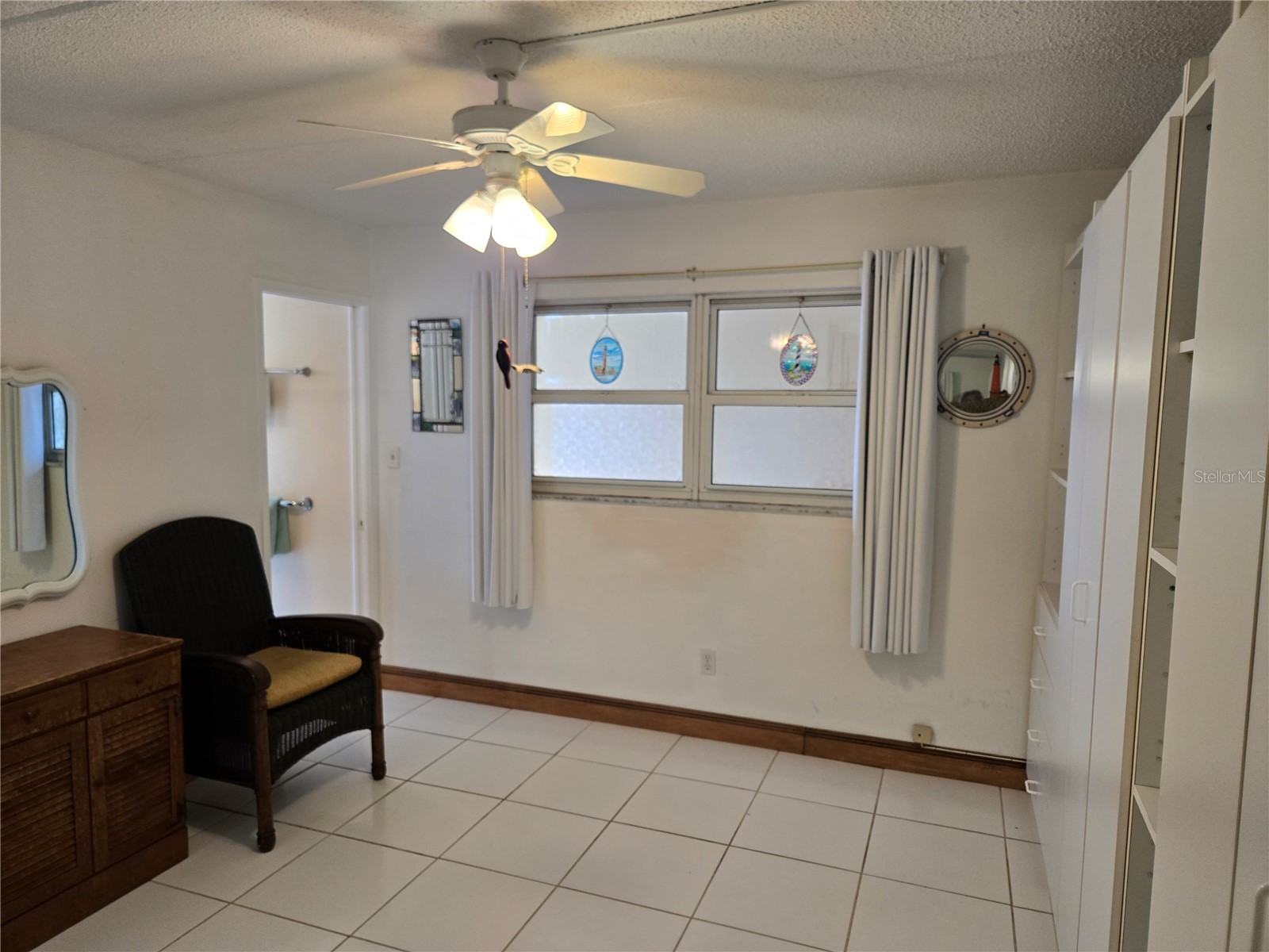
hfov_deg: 73.9
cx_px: 634
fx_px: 843
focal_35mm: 23
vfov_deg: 58.9
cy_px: 476
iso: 125
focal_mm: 5.4
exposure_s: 1/120
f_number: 1.8
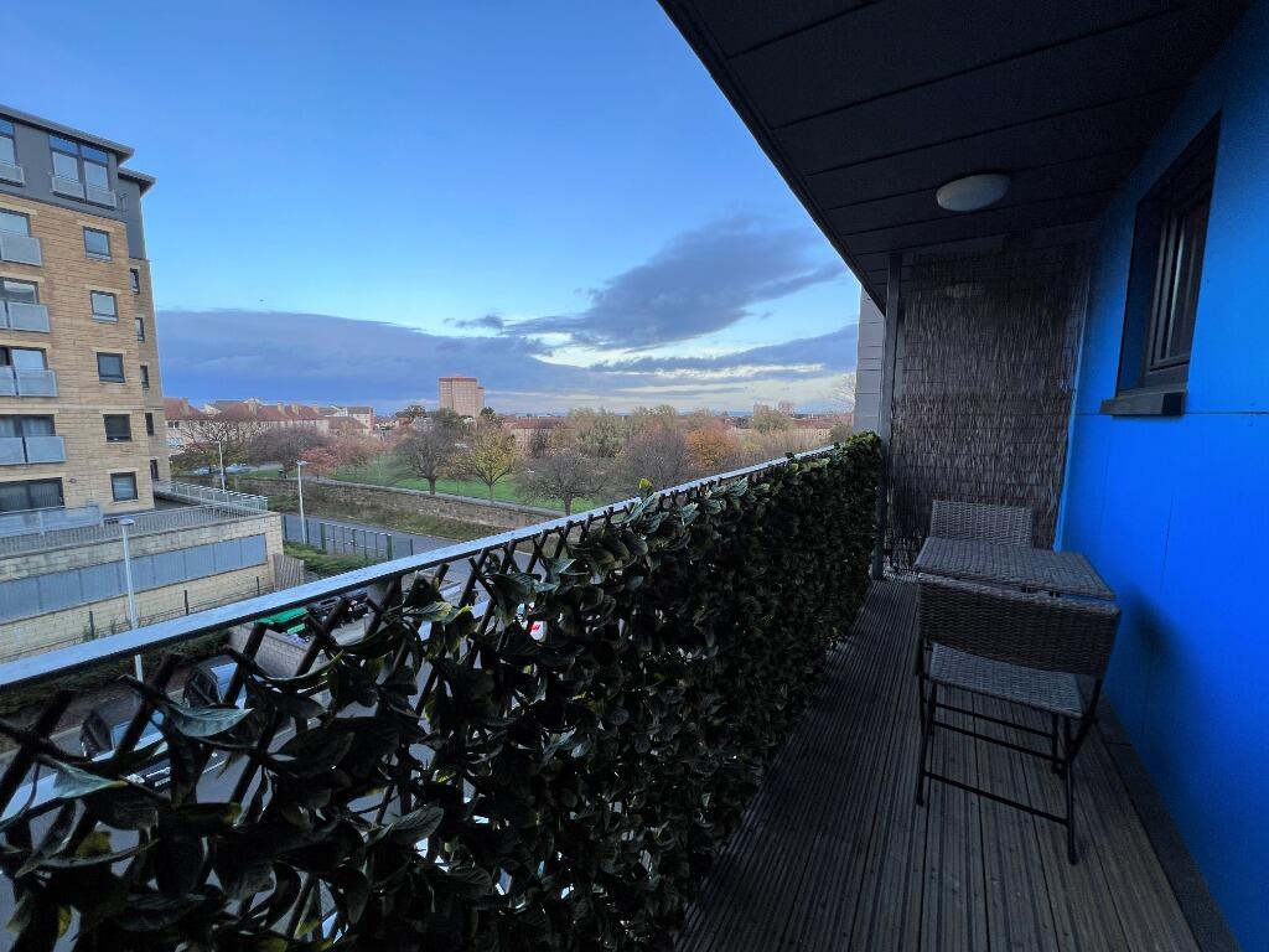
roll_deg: -1.1
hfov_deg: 106.2
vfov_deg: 89.9
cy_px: 476
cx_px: 634
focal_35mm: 13
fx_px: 477
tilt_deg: -6.9
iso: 32
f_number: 1.8
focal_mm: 1.57
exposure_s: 1/160
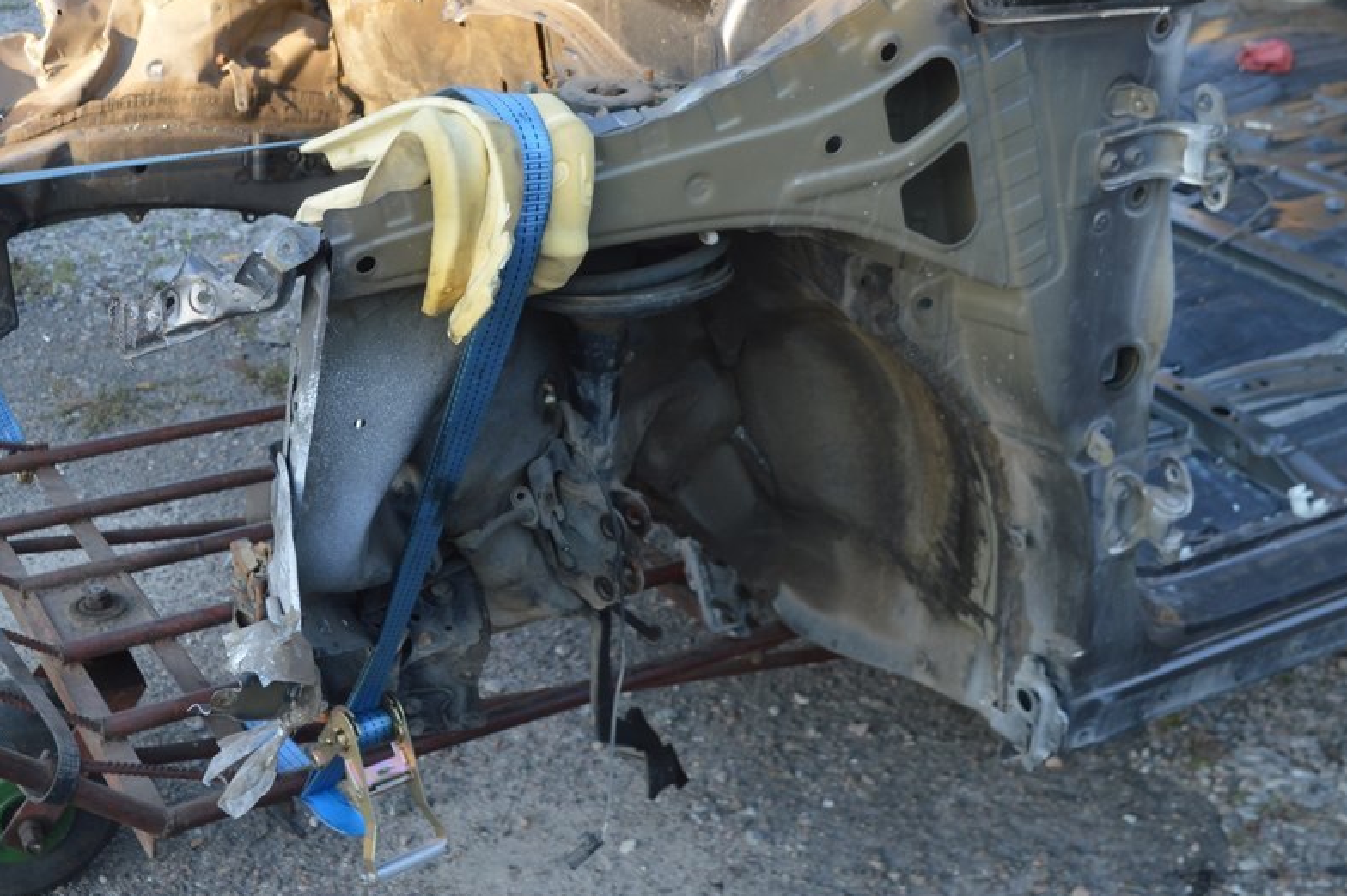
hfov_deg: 41.7
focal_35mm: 47
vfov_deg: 28.5
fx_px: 1758
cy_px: 325
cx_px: 521
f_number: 5.6
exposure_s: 1/125
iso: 360
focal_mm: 24
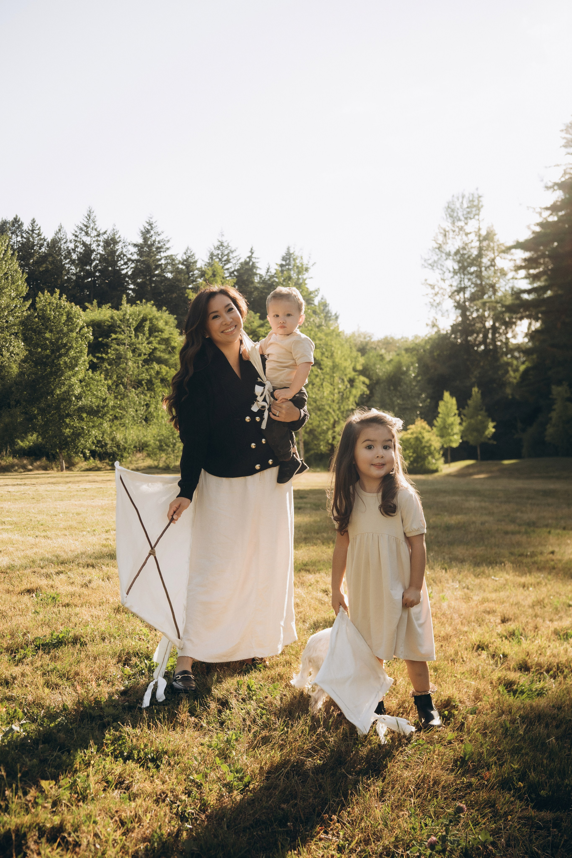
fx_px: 848
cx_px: 286
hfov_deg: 37.3
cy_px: 429
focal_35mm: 36
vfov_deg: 53.6
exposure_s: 1/250
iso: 80
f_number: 4.5
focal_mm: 35.6
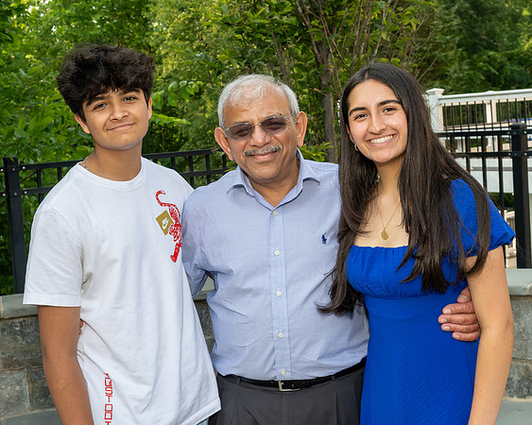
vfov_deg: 27.9
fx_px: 857
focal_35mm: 54
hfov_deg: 34.5
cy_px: 197
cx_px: 272
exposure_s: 1/250
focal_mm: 30
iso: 500
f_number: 7.1
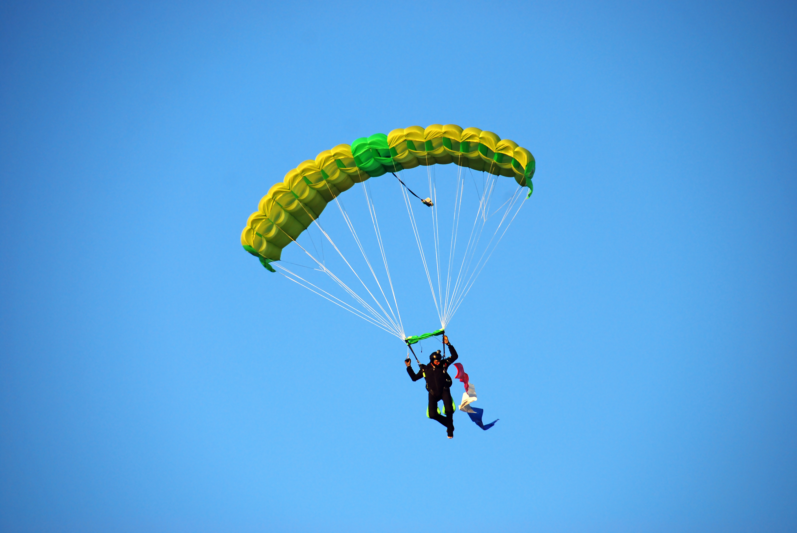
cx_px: 398
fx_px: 6650
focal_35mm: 300
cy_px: 266
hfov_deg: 6.9
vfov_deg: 4.6
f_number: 5.6
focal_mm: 200
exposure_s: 1/500
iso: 200
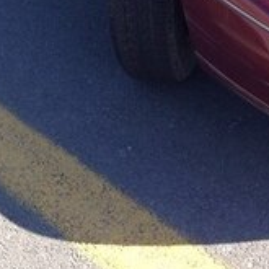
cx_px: 75
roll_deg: +3.8
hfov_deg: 14.9
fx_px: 1029
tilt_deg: -22.3
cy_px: -128
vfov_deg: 14.0
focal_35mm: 117
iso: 50
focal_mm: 4.12
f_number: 2.4
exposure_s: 1/565
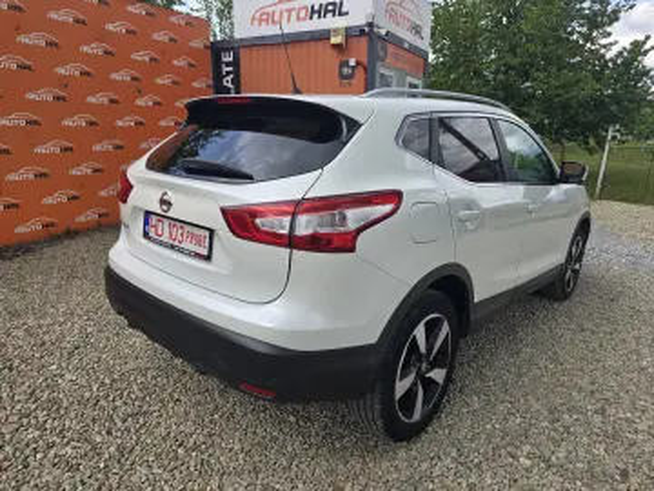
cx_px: 327
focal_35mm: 23
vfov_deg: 58.9
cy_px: 246
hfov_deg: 73.9
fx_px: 435
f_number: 1.7
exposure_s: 1/306
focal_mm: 6.3
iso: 12
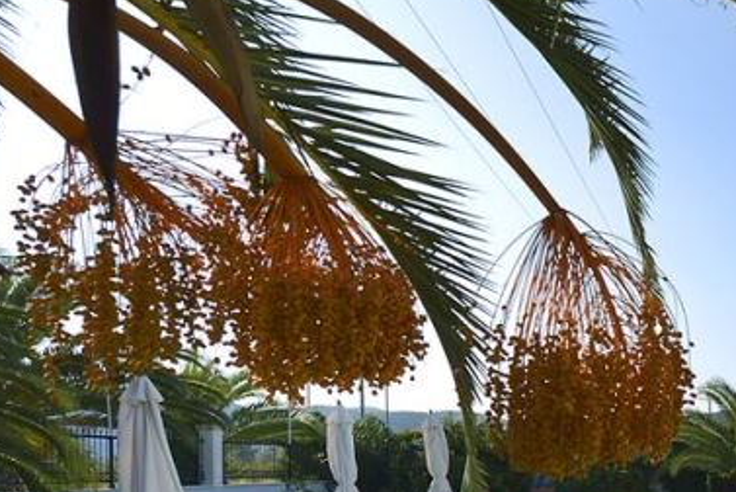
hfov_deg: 38.6
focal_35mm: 38
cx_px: 865
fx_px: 777
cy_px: 467
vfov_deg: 32.8
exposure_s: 1/200
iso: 64
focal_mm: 14
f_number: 8
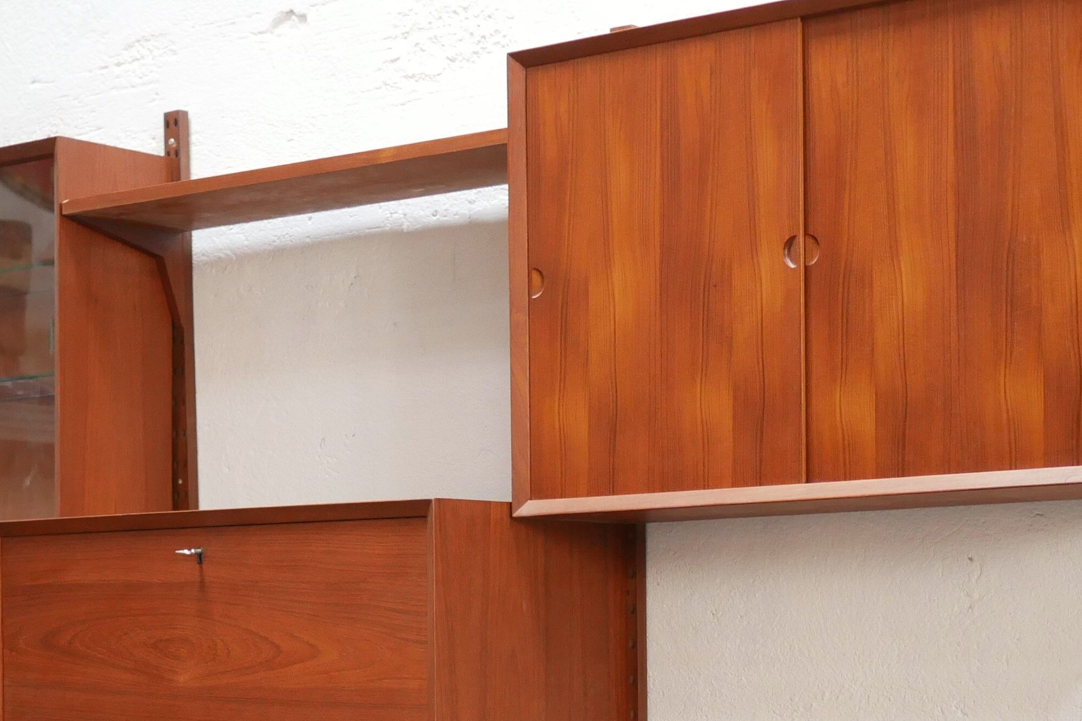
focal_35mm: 96
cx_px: 381
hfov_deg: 21.2
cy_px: 779
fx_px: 2885
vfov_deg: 14.0
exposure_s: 1/60
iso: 1000
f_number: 1.7
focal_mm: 20
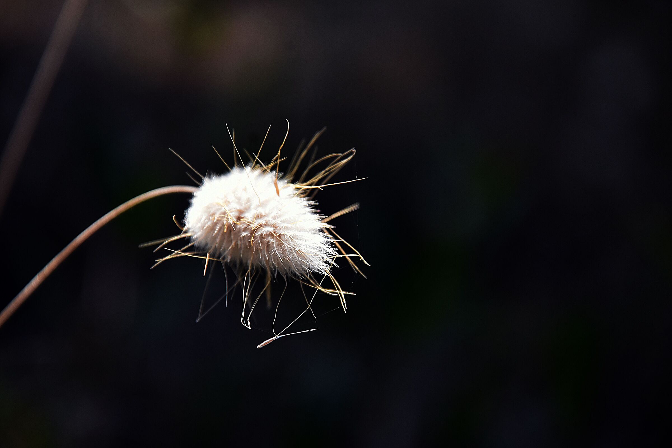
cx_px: 336
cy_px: 224
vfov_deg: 6.5
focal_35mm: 210
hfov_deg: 9.8
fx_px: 3920
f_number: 8
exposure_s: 1/1000
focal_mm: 140
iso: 800
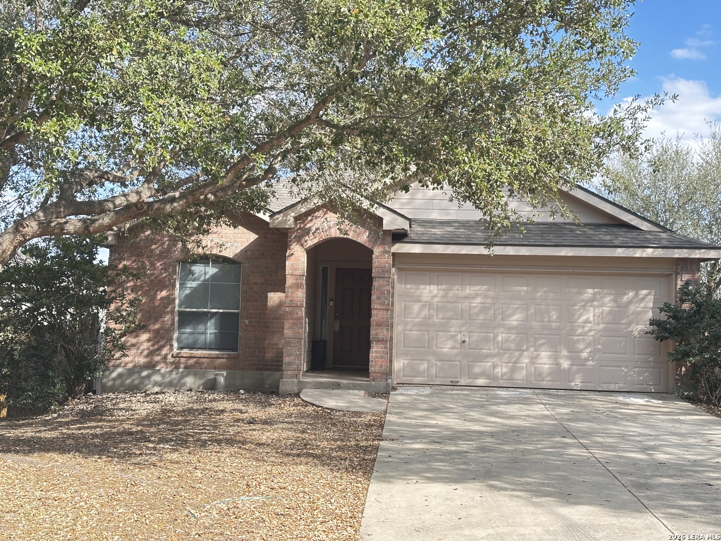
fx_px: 1000
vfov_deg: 30.3
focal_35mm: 48
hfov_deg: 39.7
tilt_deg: +3.1
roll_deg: -1.3
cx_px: 360
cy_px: 270
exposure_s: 1/574
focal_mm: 6.86
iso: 64
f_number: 1.78
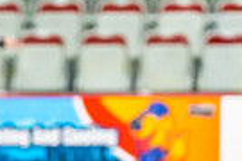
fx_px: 3509
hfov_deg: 3.9
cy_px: 323
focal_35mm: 522
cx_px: -33
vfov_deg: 2.6
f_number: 2.8
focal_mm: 101
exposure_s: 1/1000
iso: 3200
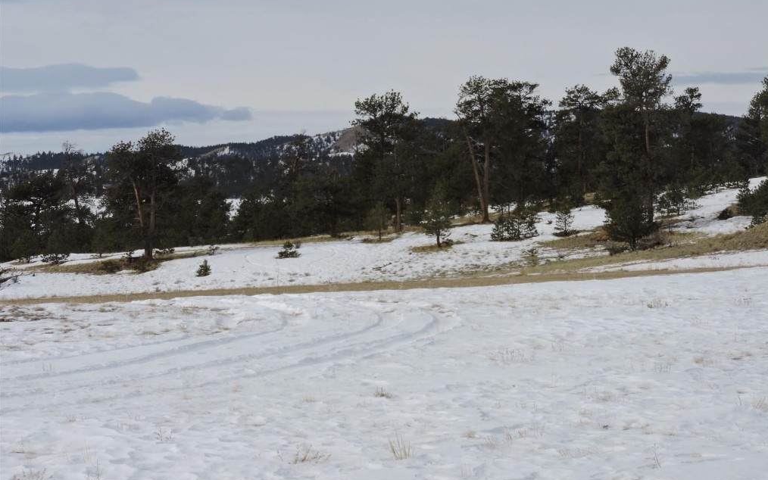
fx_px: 1905
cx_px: 387
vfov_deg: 14.4
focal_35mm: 91
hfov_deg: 22.8
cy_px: 210
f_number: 4
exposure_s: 1/1250
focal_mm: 15.2
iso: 100
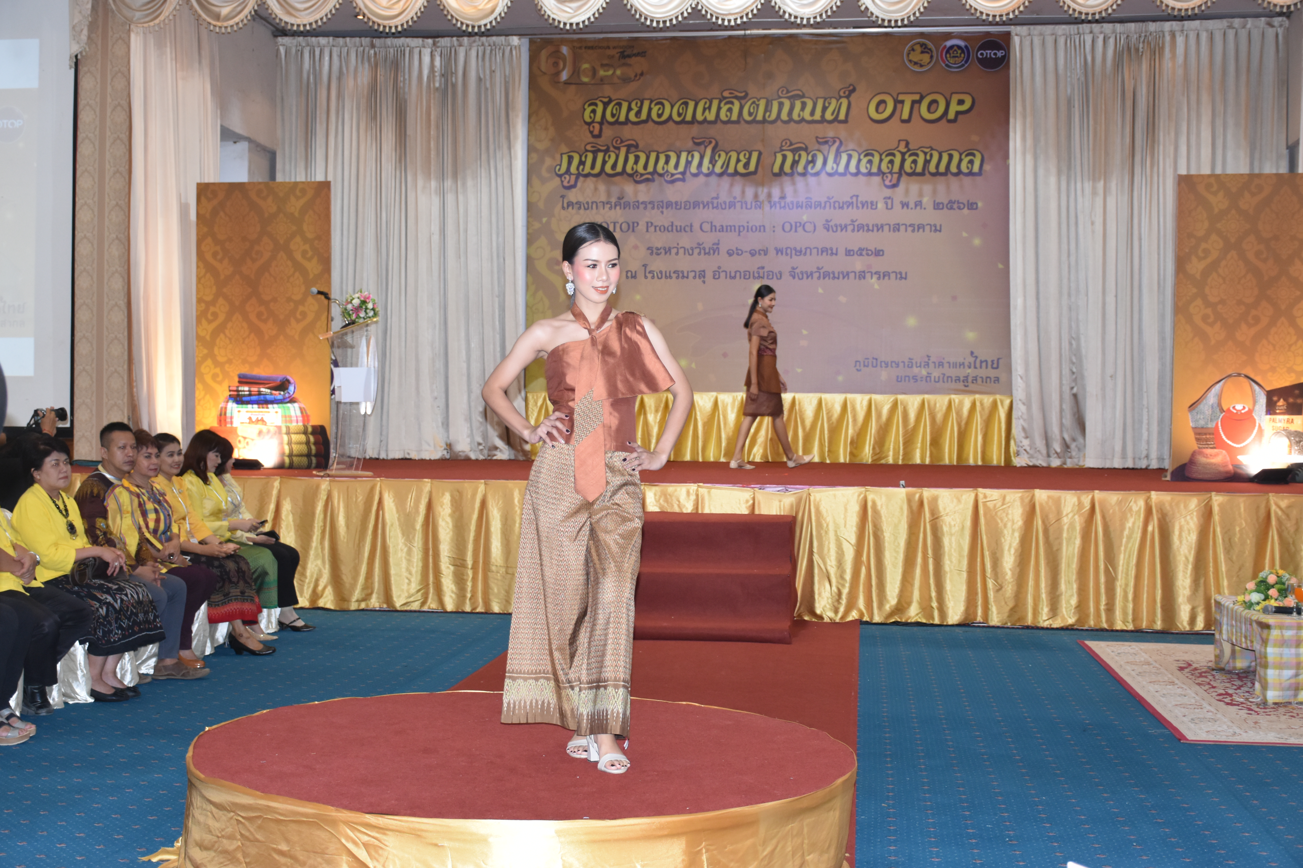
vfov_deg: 28.1
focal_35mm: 48
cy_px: 434
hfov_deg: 41.1
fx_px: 1737
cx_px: 652
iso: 1000
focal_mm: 32
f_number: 4
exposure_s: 1/60
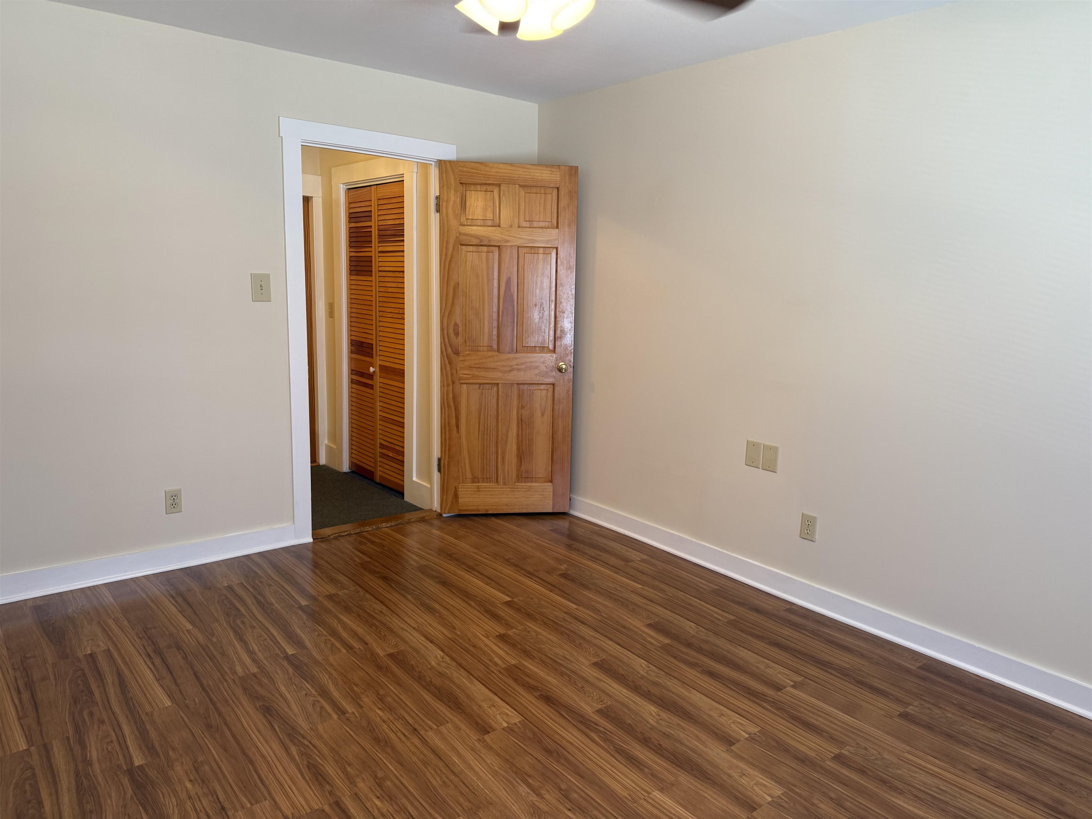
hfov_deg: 71.6
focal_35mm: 24
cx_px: 546
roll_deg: -2.3
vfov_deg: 56.8
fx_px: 757
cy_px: 410
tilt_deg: -9.3
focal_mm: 6.76
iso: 160
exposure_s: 1/60
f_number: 1.78
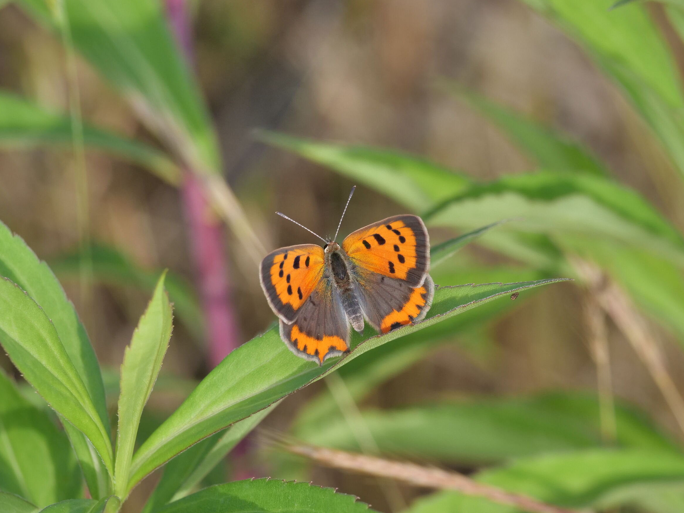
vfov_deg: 1.8
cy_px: 249
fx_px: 16340
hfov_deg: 2.4
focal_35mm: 827
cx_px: 353
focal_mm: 400
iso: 800
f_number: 11
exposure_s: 1/500
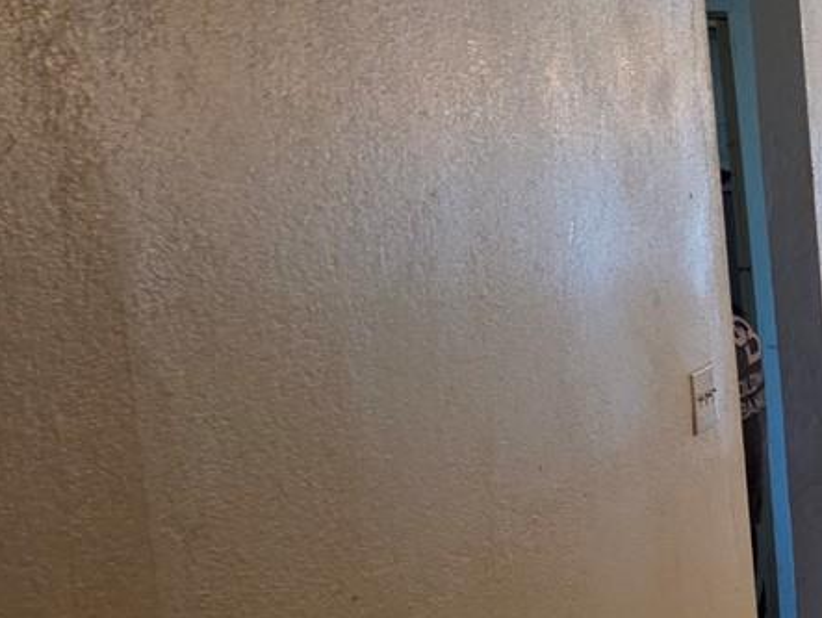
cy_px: 369
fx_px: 1973
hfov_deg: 19.3
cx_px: 1358
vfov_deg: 17.8
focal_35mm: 83
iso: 500
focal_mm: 6.3
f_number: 1.7
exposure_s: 1/120
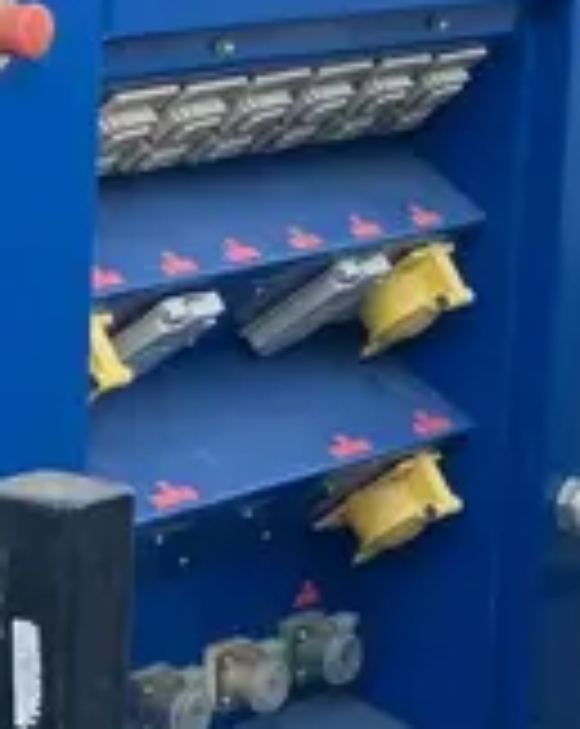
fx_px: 2668
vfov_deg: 15.5
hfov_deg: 11.4
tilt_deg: -11.4
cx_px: -490
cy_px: 385
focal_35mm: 124
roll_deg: +0.2
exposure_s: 1/249
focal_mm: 3.99
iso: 32
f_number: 1.8
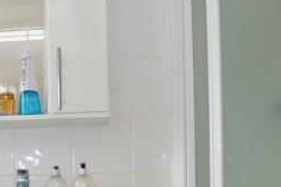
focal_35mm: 39
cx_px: -13
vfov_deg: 31.2
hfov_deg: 41.5
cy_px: 195
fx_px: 304
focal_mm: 10
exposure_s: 1/10
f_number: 11
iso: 400
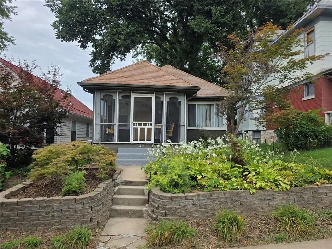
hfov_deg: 73.9
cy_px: 124
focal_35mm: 23
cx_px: 166
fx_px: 221
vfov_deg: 58.9
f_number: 1.7
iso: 80
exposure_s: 1/2558
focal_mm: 6.3
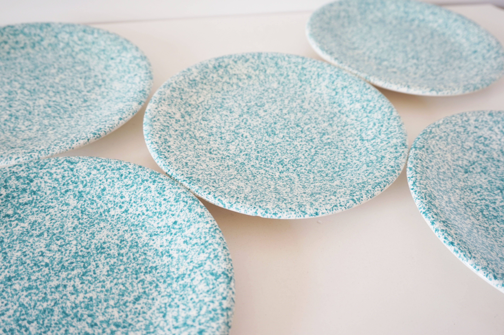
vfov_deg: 41.7
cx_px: 252
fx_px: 441
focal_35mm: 32
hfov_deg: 59.5
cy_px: 168
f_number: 4
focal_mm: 21
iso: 125
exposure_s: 1/60
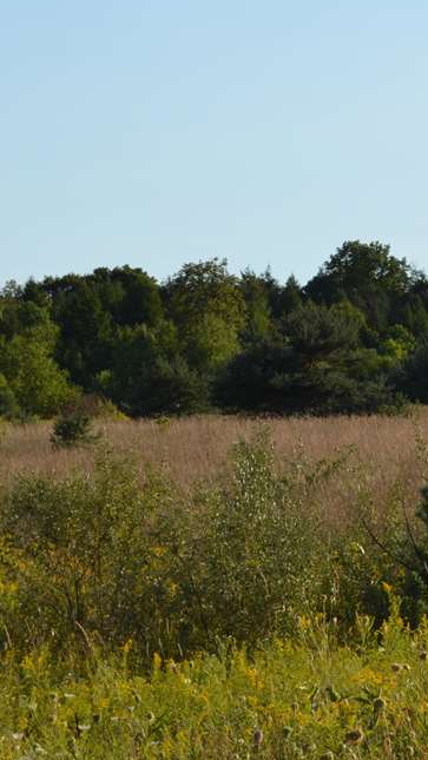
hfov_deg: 6.9
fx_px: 3449
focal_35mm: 171
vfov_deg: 12.6
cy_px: 339
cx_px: 736
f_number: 9
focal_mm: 55
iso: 100
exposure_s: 1/200
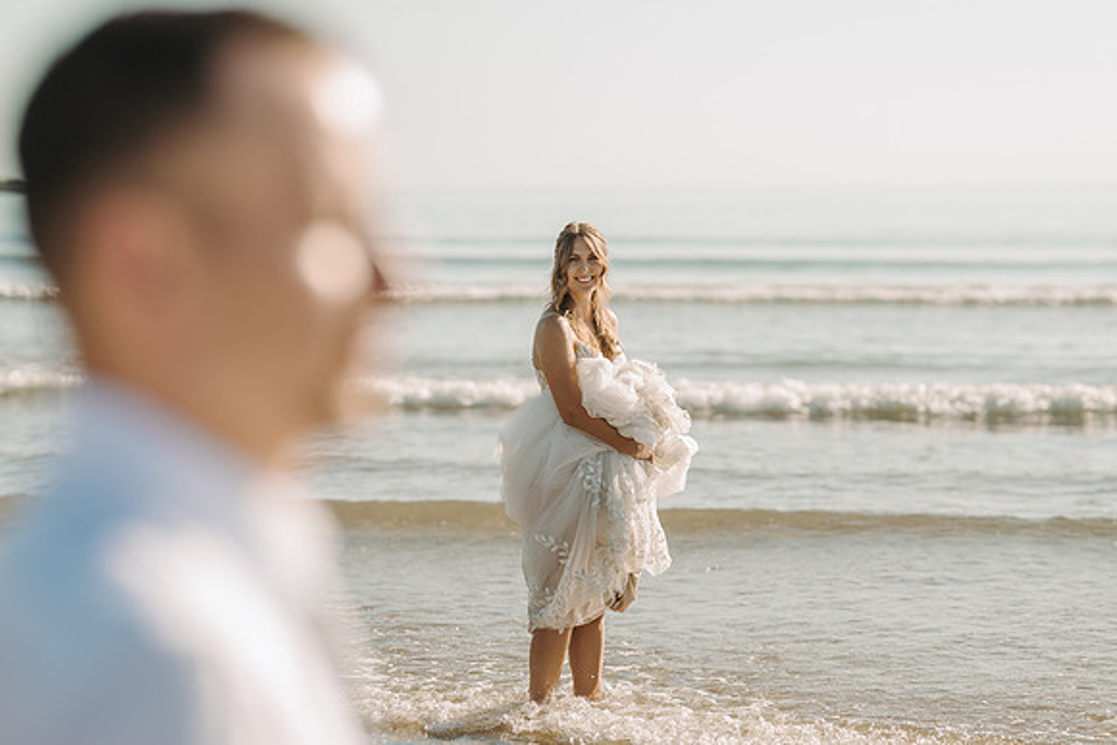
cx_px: 589
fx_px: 2998
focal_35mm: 97
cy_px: 343
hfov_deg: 21.1
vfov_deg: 14.2
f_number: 2
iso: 80
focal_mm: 85
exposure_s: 1/2000
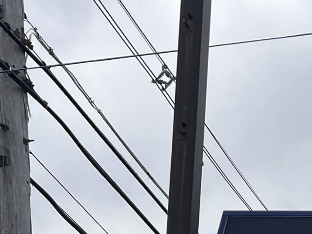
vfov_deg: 12.0
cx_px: 526
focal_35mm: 109
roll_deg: -0.7
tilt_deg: +9.1
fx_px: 982
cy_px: 479
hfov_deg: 15.9
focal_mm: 5.7
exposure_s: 1/8000
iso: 50
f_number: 1.5
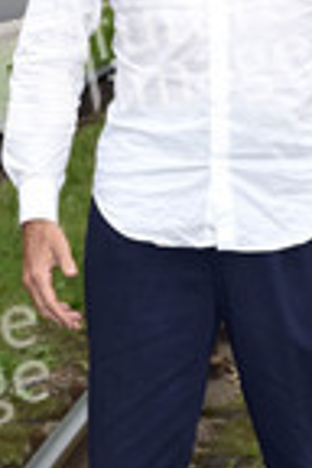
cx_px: 237
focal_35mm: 250
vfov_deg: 8.2
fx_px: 3250
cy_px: 221
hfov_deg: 5.5
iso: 1000
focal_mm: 60
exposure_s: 1/160
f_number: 6.3
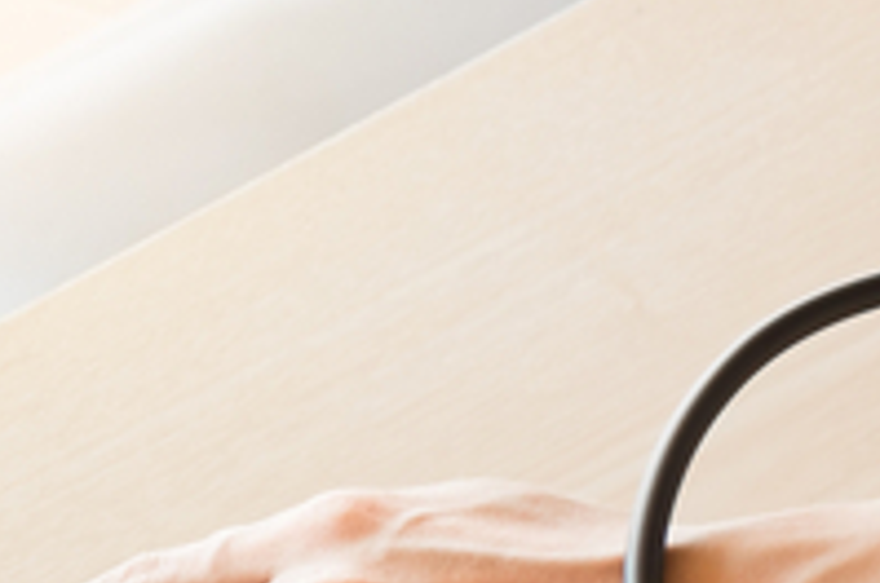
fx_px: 6516
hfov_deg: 7.3
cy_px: 696
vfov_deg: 5.1
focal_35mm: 267
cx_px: 1972
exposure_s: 1/125
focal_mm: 35
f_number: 2.8
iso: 200
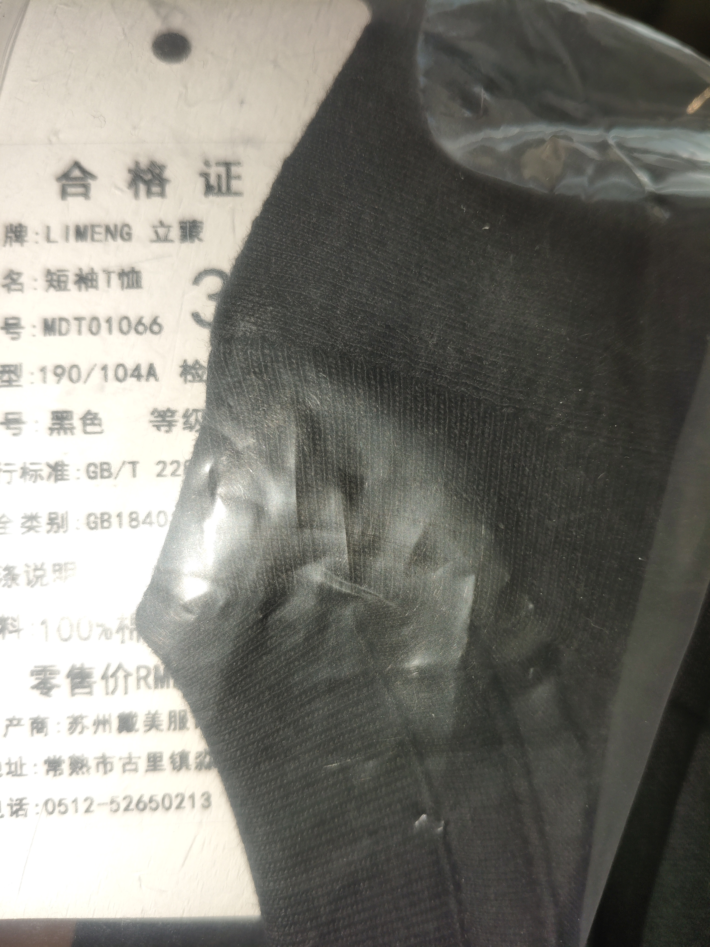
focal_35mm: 26
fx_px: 711
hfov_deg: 53.1
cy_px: 474
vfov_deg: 67.3
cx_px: 355
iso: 71
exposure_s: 1/148
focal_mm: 4.84
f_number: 1.79
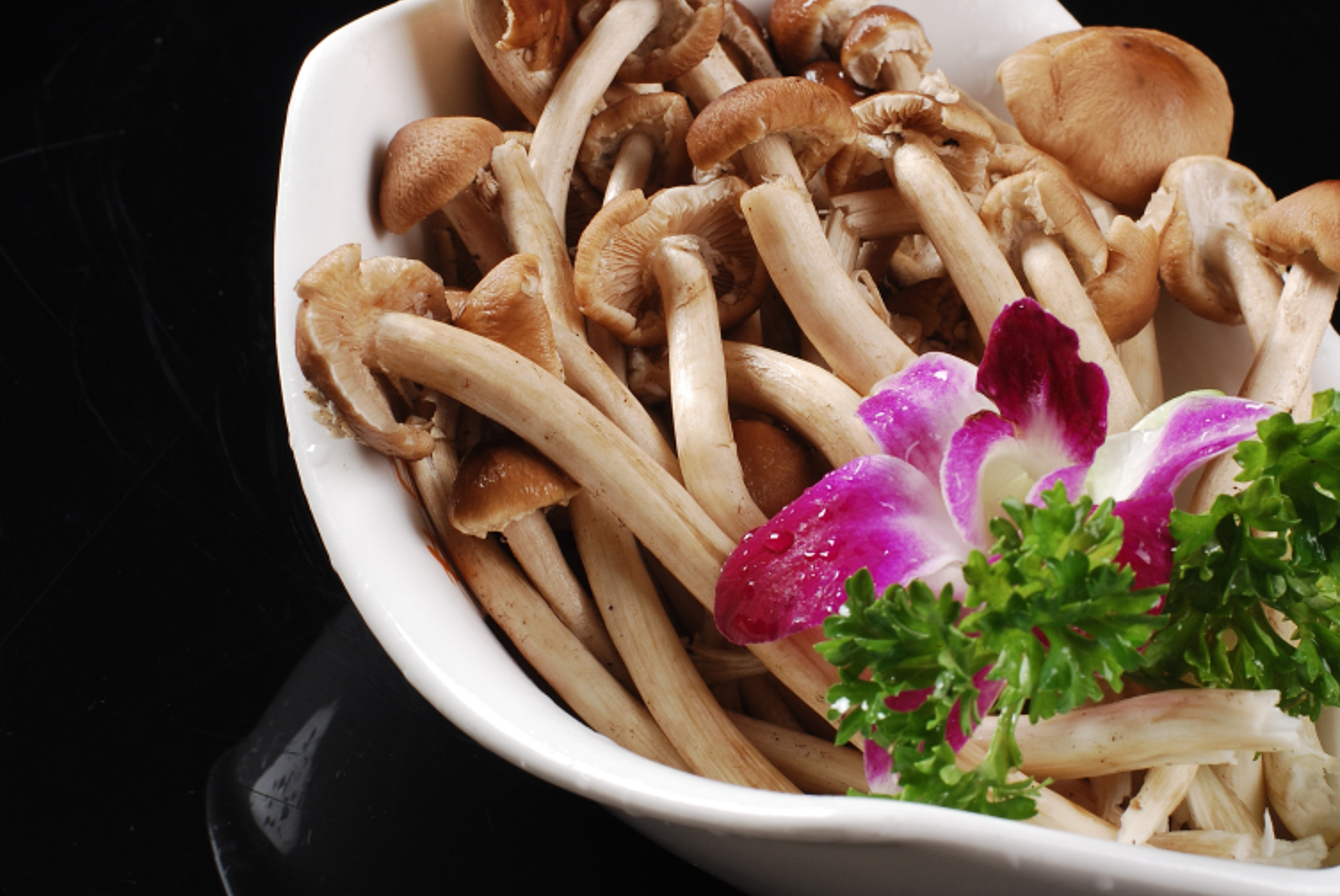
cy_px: 415
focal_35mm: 102
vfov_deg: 13.5
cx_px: 858
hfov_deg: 19.9
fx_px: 3801
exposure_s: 1/125
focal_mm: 50
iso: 100
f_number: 11
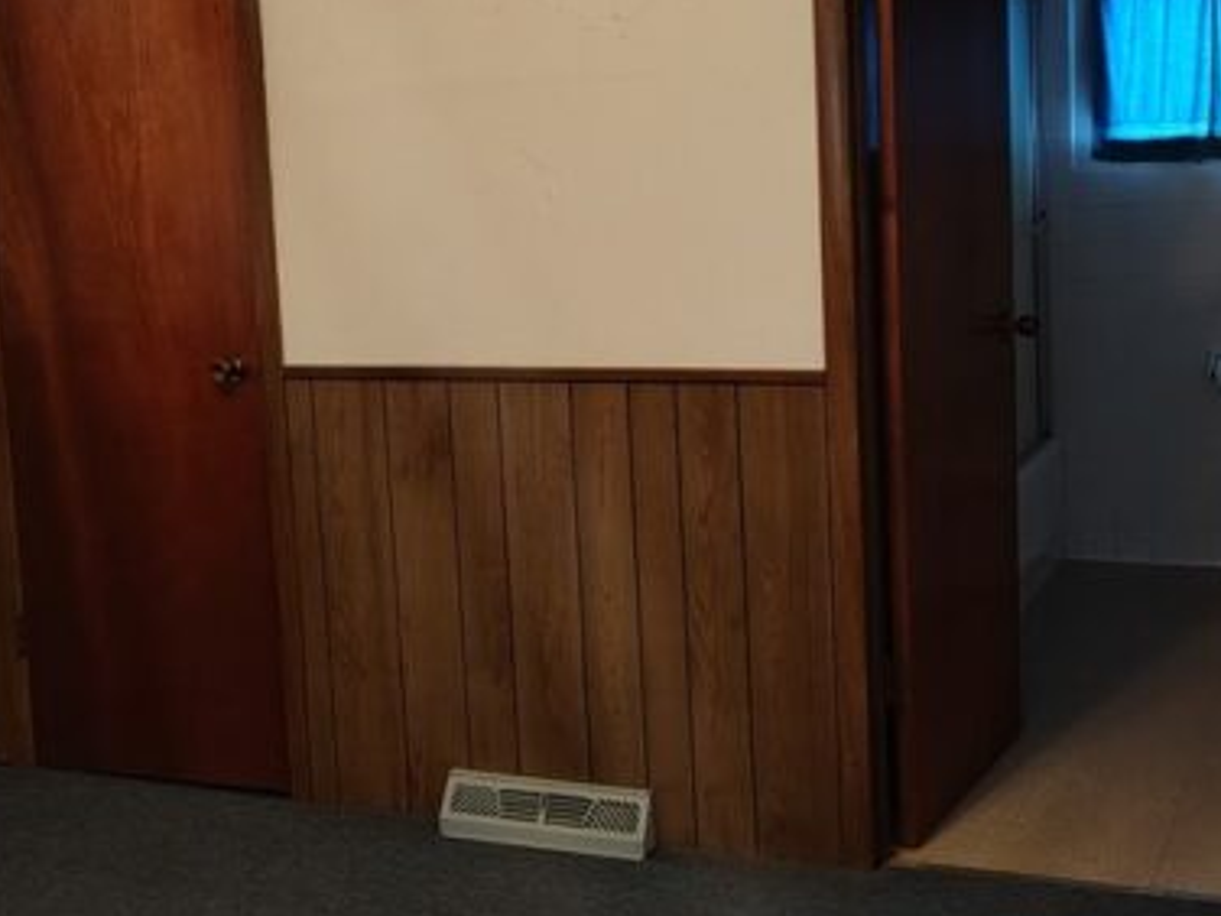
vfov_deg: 28.4
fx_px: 1799
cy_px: 338
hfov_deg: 37.4
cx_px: 682
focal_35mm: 51
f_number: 1.8
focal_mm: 5.56
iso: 2695
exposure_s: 1/30
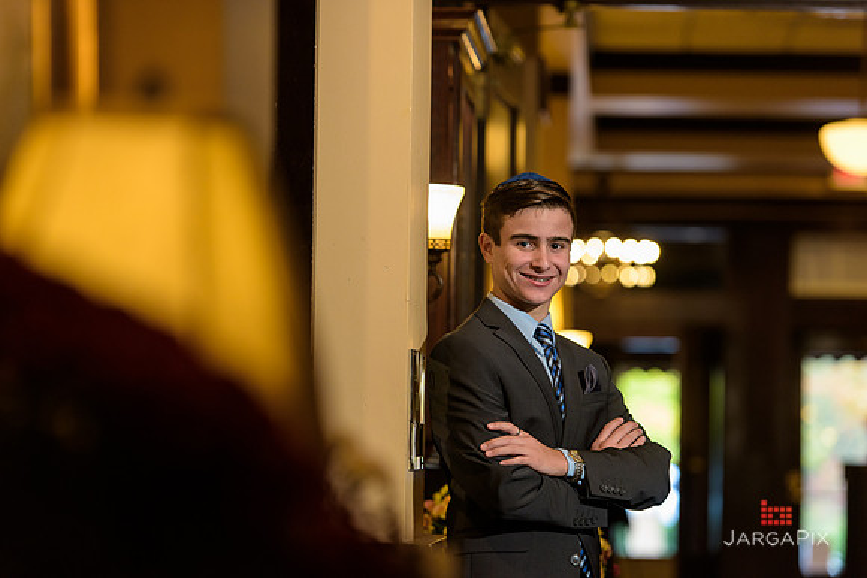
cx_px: 434
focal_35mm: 135
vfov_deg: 10.2
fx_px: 3252
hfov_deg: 15.2
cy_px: 289
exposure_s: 1/125
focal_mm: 135
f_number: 3.2
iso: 1600
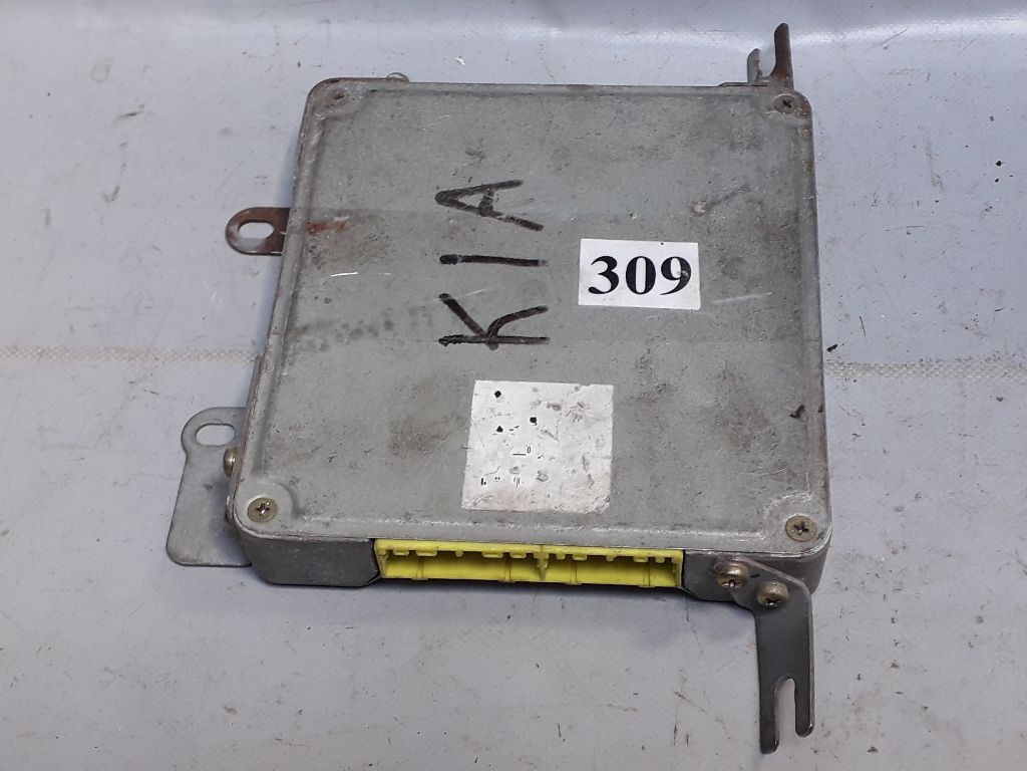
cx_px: 514
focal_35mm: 27
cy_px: 386
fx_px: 801
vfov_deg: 51.4
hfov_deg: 65.3
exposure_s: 1/50
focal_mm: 3.6
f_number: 1.9
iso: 64
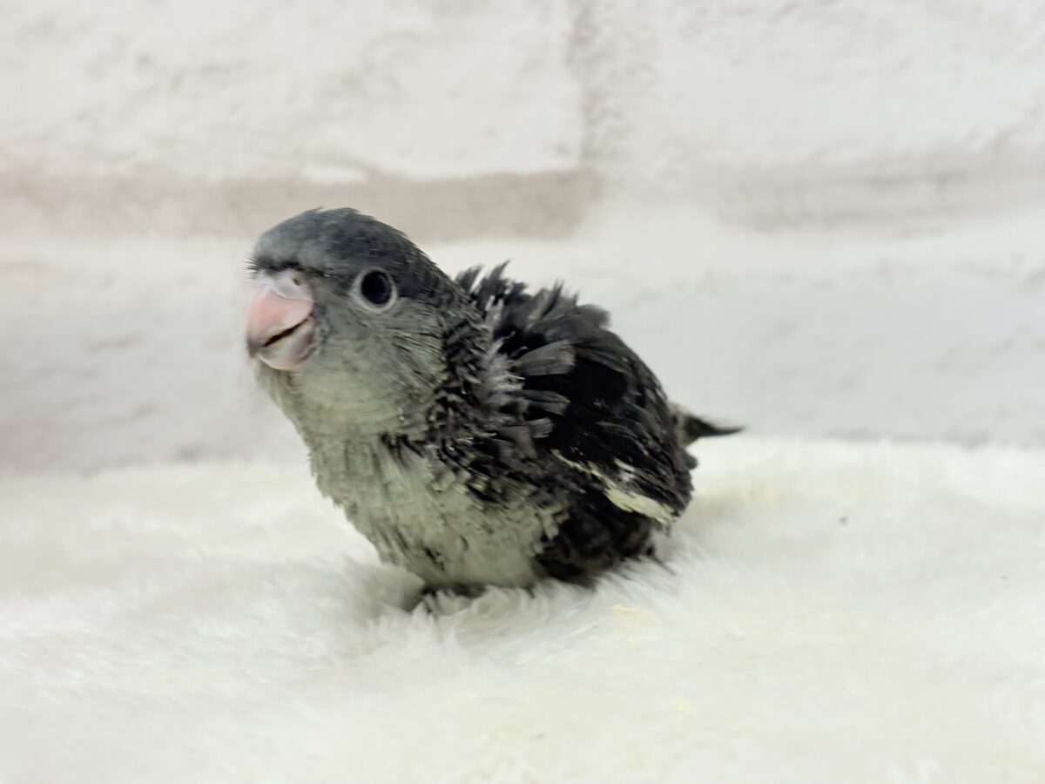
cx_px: 522
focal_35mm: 52
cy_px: 392
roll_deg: +1.8
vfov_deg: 28.0
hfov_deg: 36.8
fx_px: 1570
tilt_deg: -3.3
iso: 100
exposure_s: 1/100
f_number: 1.6
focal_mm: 5.96
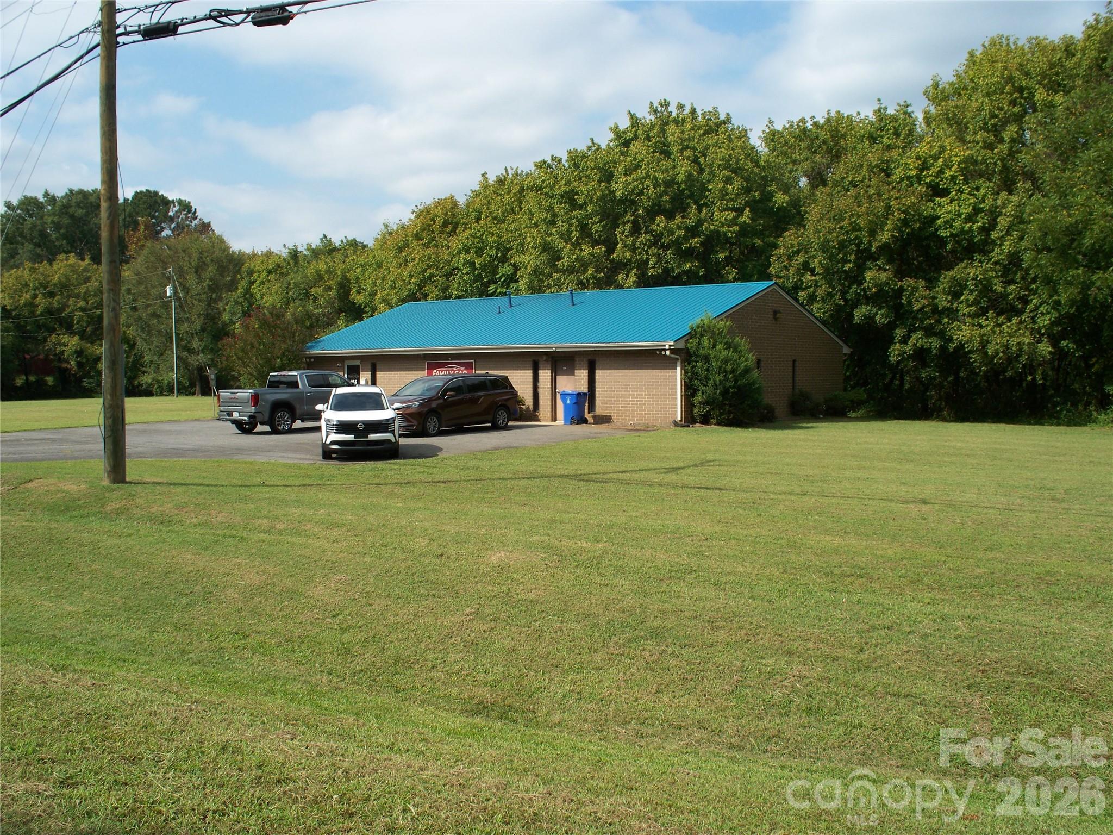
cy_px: 418
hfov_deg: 51.4
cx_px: 556
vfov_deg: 39.7
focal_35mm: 36
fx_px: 1157
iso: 64
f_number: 5
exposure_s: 1/400
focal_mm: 7.54
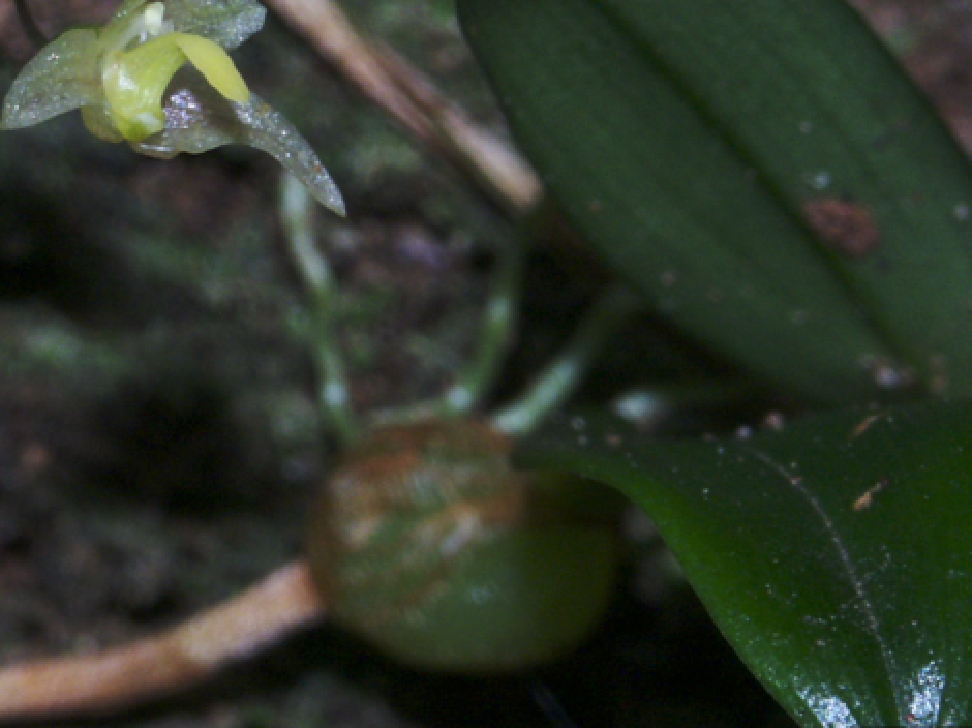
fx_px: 9514
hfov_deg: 5.8
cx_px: 333
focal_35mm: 339
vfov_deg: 4.4
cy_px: 149
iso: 100
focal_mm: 50.48
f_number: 9.5
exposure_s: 1/180
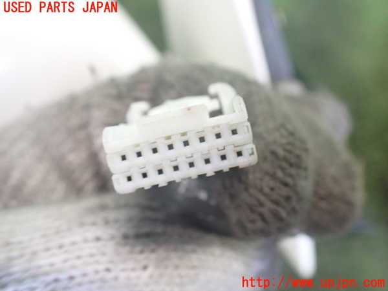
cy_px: 146
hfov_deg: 60.0
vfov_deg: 46.8
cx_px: 194
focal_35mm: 30
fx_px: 336
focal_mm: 5.4
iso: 800
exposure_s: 1/100
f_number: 2.3
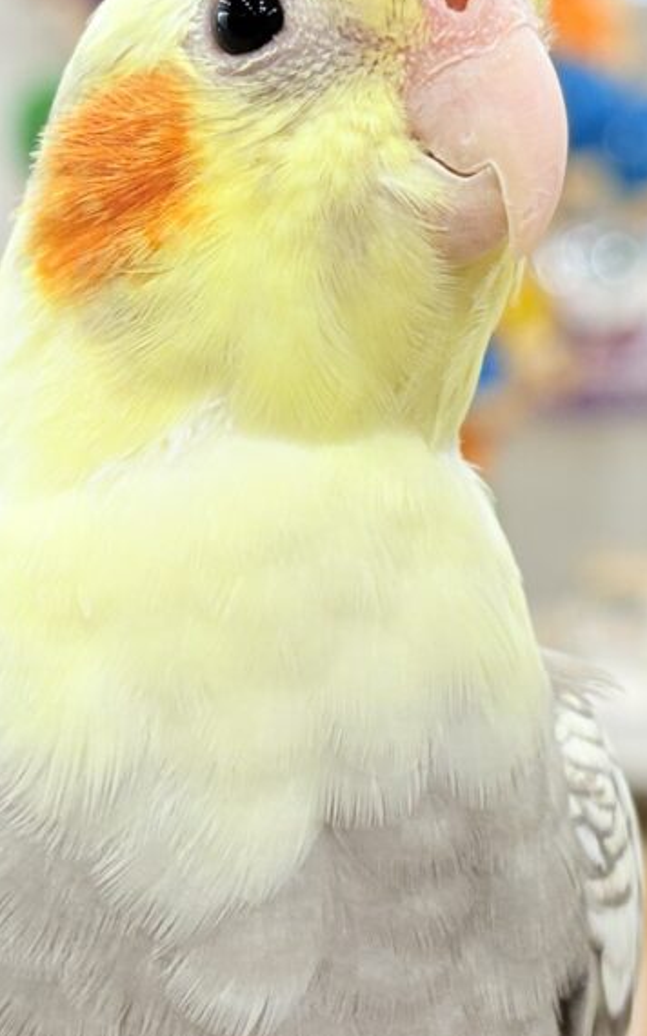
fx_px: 3274
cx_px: 378
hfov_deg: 11.3
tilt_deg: -0.8
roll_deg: -1.9
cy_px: 340
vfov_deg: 17.9
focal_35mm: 116
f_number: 1.6
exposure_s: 1/50
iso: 40
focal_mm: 5.96
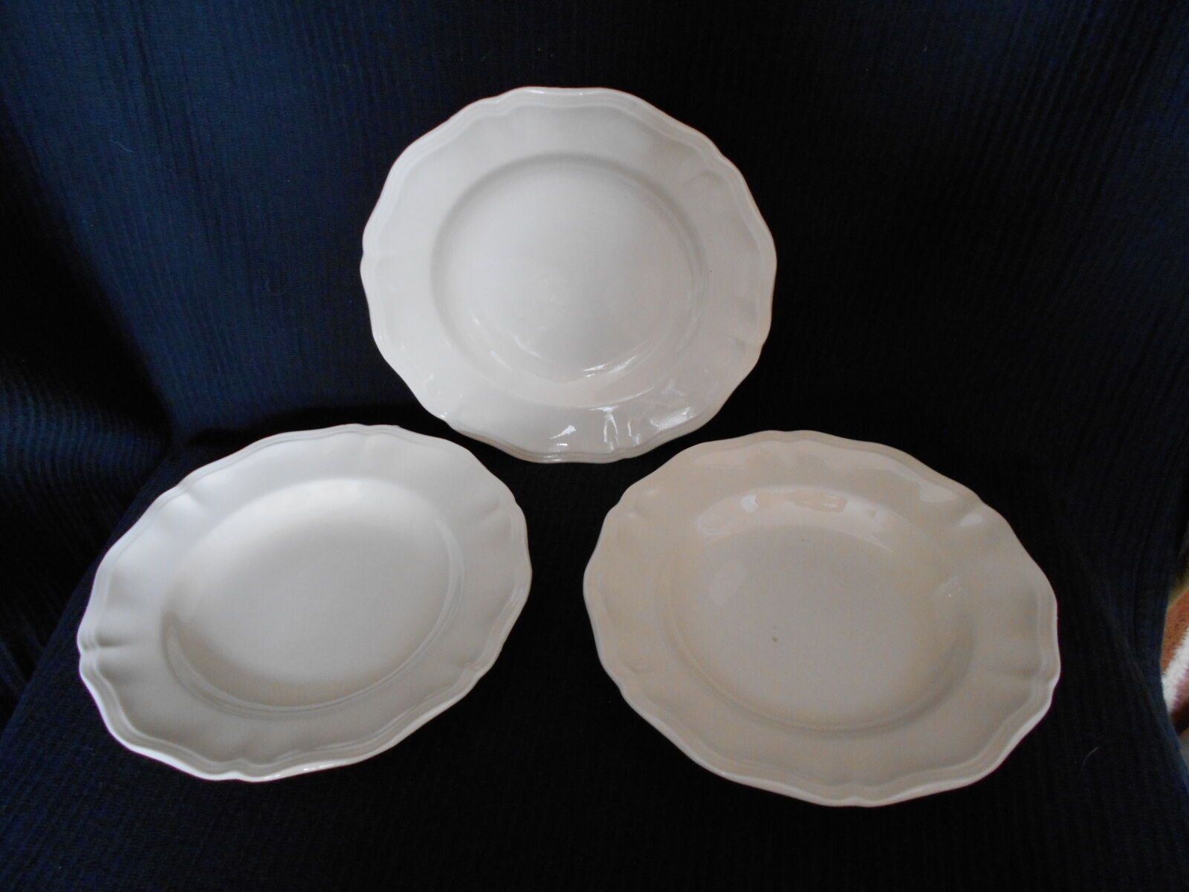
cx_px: 594
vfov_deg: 53.1
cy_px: 446
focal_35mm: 26
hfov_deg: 67.3
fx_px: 893
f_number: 3.2
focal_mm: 4.6
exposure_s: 1/15
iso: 400
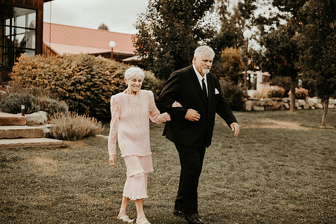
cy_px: 112
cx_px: 168
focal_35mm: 50
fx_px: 467
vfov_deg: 27.0
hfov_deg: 39.6
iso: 100
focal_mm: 50
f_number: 2.8
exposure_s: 1/640
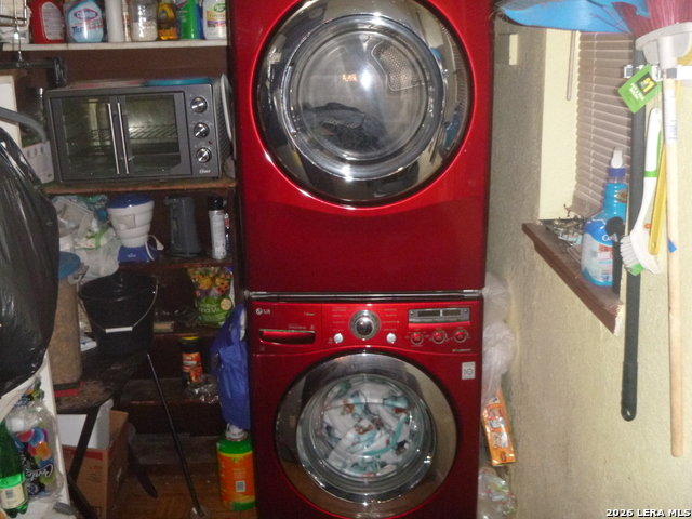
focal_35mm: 36
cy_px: 260
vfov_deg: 39.7
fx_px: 720
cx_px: 346
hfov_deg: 51.4
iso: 640
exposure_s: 1/60
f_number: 4.4
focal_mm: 6.4
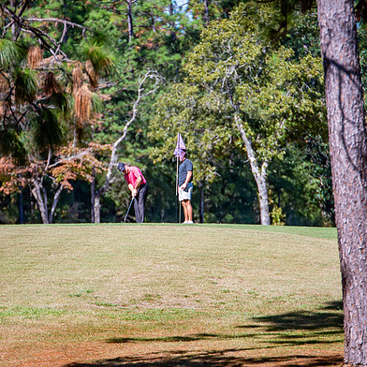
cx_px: 159
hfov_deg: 4.6
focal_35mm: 380
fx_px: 4558
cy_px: 154
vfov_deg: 4.6
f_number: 2.8
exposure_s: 1/1250
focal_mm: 200
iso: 100
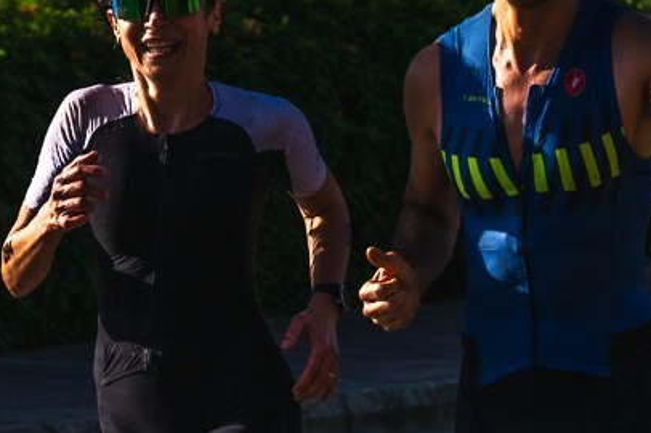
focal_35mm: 284
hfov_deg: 7.3
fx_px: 5131
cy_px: 323
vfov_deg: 4.8
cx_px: 175
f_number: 8
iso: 320
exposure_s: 1/2000
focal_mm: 90
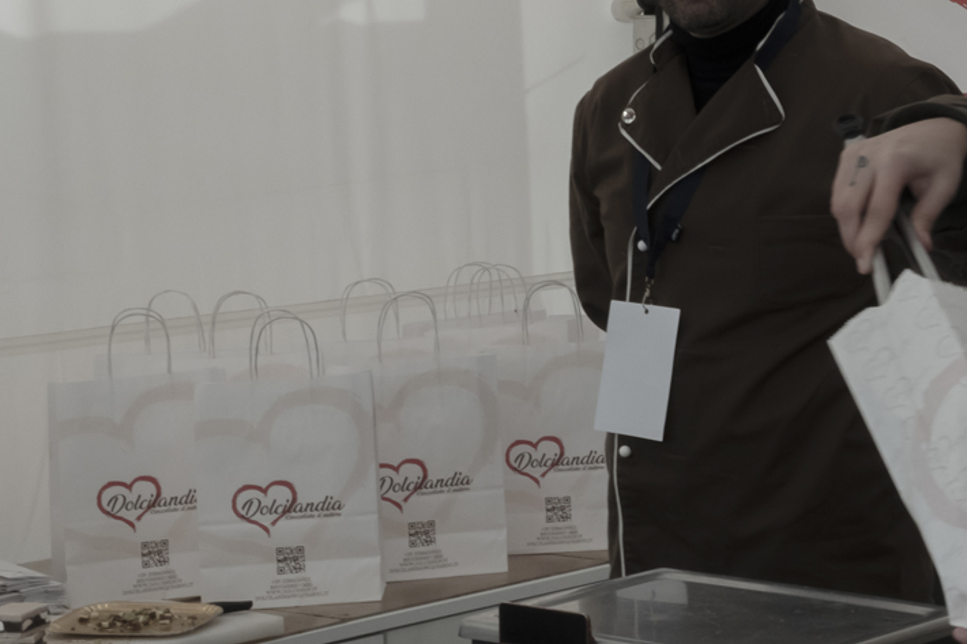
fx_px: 2497
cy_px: 245
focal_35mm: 93
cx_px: 929
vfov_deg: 14.7
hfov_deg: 21.3
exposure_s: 1/125
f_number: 18
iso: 800
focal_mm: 29.2
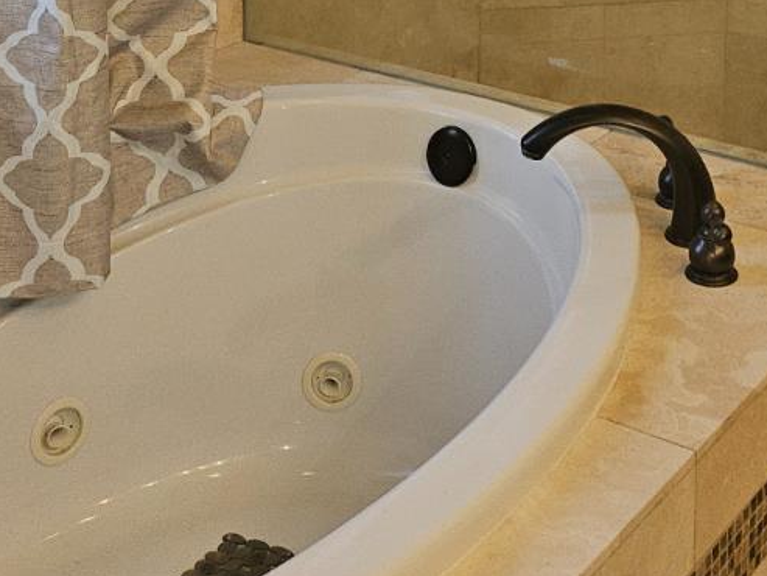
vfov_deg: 18.6
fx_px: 1551
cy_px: -286
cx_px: 563
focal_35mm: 70
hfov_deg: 27.4
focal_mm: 5.4
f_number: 1.8
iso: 100
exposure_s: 1/60
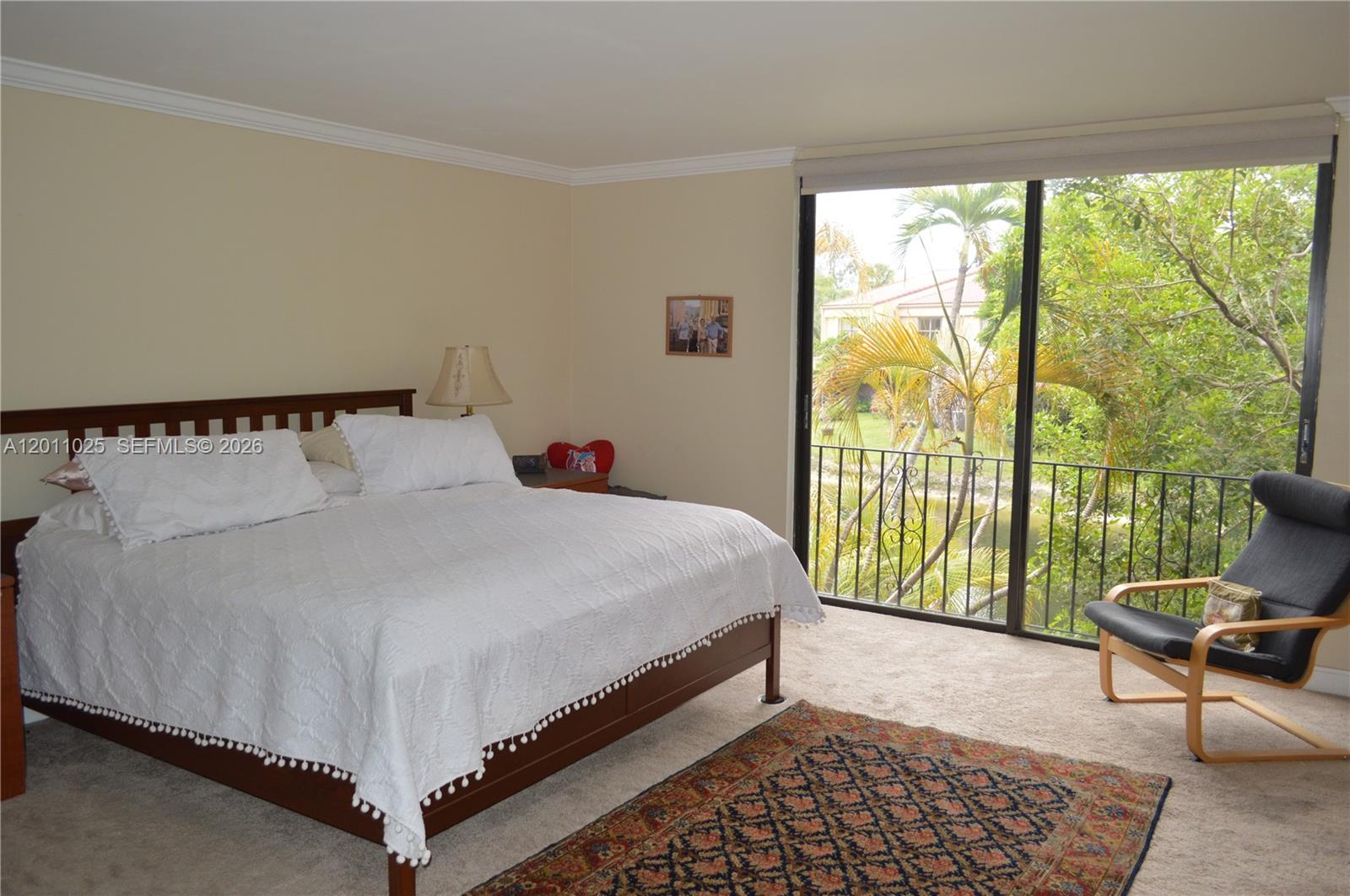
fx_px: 1011
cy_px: 448
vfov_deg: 47.8
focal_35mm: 27
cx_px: 675
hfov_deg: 67.4
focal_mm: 18
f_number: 4
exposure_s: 1/125
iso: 400
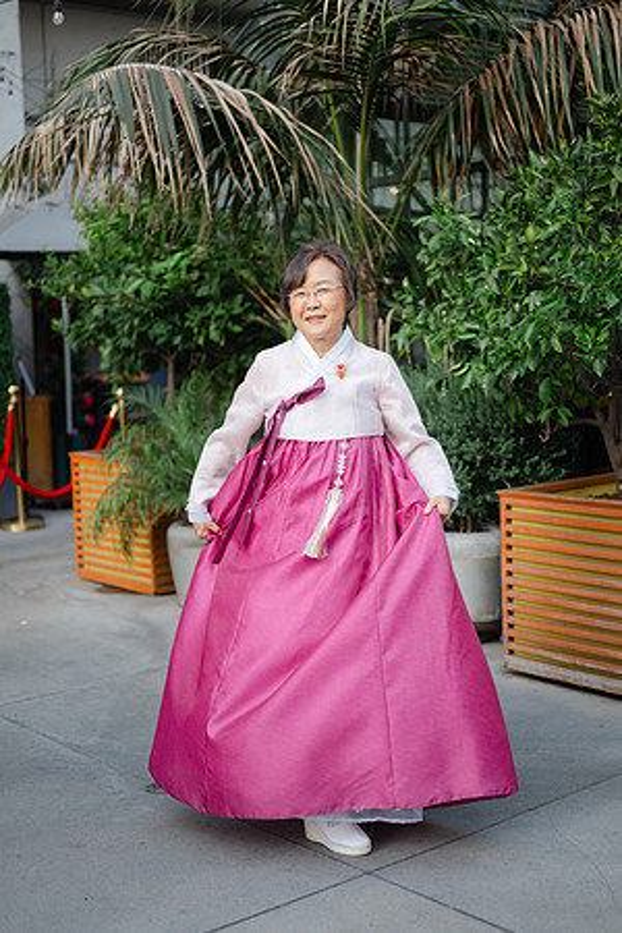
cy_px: 466
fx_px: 1296
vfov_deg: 39.6
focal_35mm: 50
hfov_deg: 27.0
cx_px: 311
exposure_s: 1/400
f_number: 1.8
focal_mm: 50
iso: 80
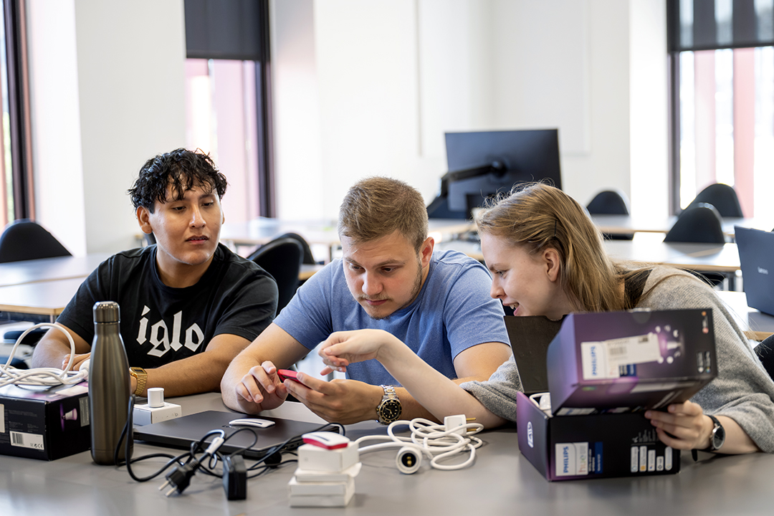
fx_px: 1247
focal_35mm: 58
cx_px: 387
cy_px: 258
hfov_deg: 34.5
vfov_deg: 23.4
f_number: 2.8
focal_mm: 58
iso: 1250
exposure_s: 1/250
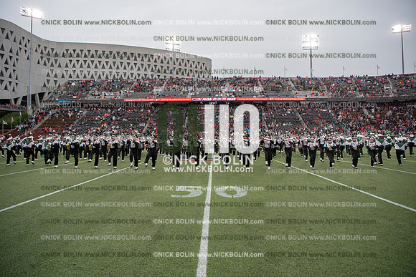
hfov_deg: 73.7
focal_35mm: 24
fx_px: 277
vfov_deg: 53.2
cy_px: 138
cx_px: 208
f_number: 3.5
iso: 250
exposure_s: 1/500
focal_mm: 24
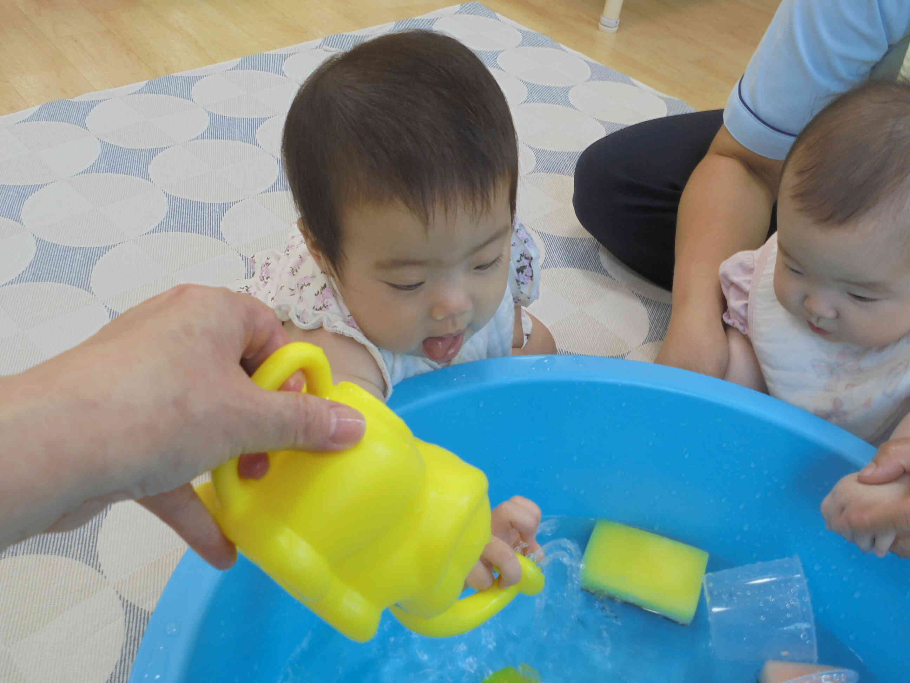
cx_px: 455
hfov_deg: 54.0
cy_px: 342
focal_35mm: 34
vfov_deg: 41.8
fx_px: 894
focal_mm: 6.1
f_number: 4
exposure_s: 1/30
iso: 100
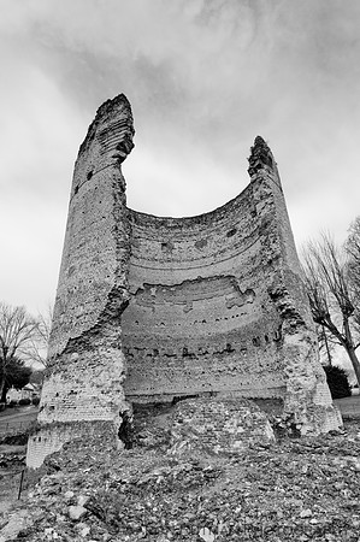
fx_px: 271
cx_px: 180
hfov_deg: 67.3
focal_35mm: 18
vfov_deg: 90.1
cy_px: 271
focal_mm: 12
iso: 200
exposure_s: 1/125
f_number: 9.5
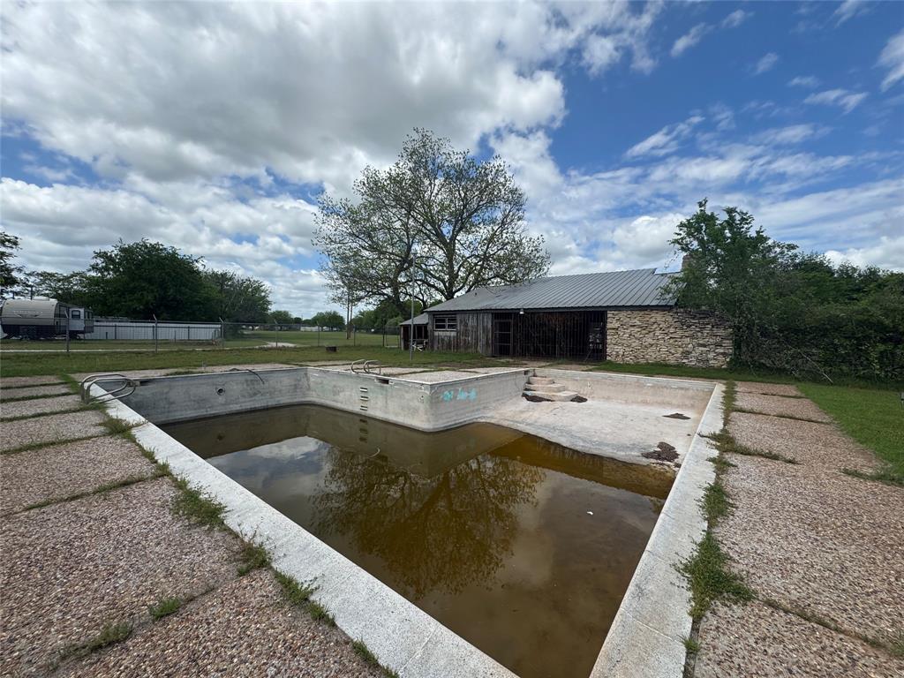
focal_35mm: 14
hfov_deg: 102.1
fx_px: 366
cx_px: 452
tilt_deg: -1.4
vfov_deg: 85.7
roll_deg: -1.5
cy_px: 339
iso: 50
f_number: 2.2
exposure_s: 1/2674
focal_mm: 2.22
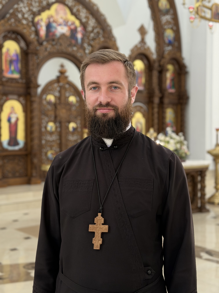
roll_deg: +0.5
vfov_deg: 39.7
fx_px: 405
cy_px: 146
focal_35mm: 48
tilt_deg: -2.2
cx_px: 110
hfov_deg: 30.3
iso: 50
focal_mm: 6.76
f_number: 1.78
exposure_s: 1/50
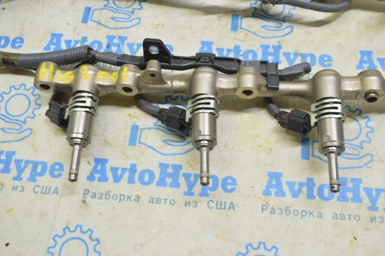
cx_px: 192
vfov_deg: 32.9
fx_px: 433
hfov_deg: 48.0
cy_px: 128
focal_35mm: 40
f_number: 5.6
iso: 400
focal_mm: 27
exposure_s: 1/20
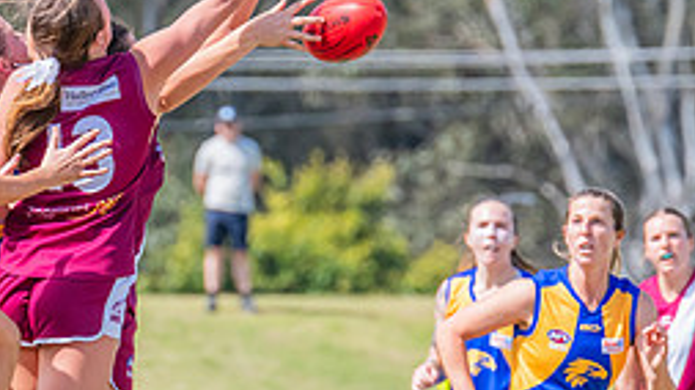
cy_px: 162
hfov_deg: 2.1
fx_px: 18622
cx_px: -50
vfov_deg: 1.2
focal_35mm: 1011
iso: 800
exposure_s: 1/1250
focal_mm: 360
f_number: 9
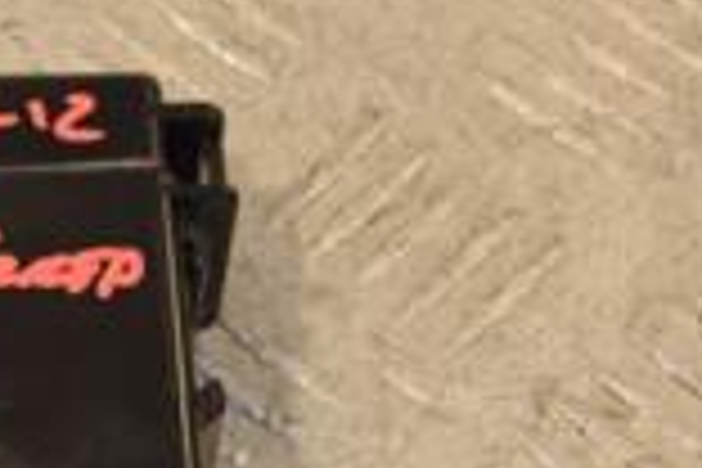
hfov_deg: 8.6
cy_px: 364
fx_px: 4504
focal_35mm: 231
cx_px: -508
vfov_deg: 5.9
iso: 800
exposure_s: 1/200
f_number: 7.1
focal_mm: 40
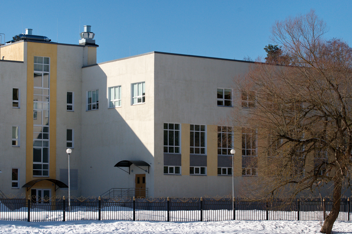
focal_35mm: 105
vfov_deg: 13.0
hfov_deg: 19.5
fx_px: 1025
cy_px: 117
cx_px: 176
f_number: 10
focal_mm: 70
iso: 400
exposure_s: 1/1250
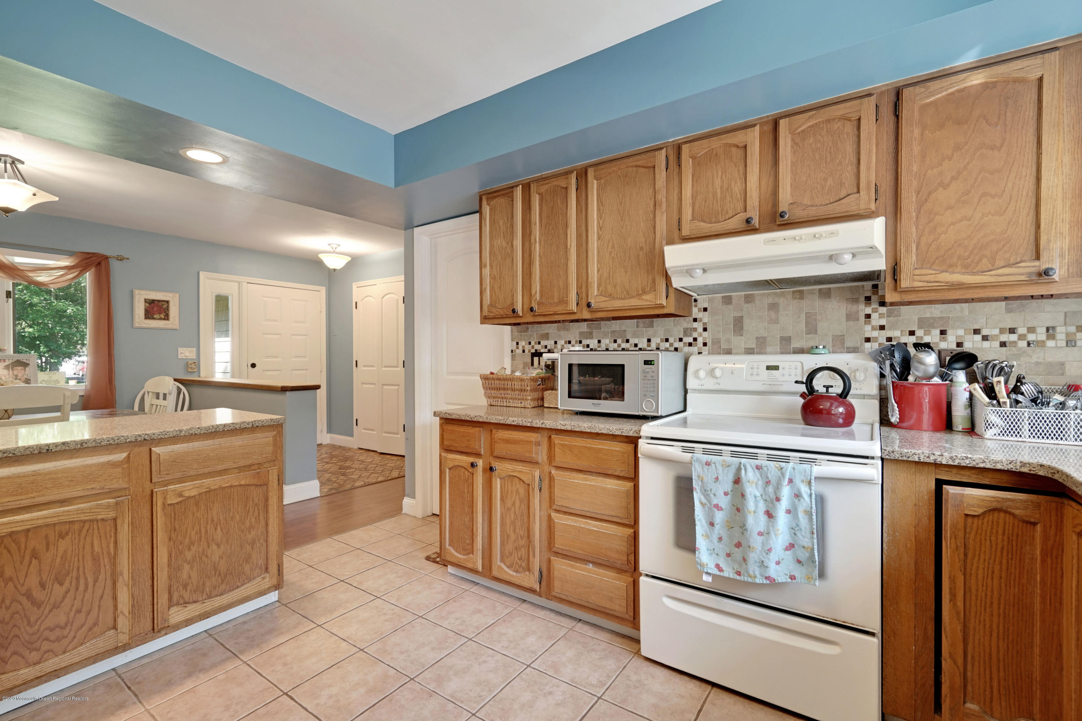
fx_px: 481
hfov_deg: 96.7
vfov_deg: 73.7
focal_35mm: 16
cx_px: 541
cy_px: 360
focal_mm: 16
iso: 250
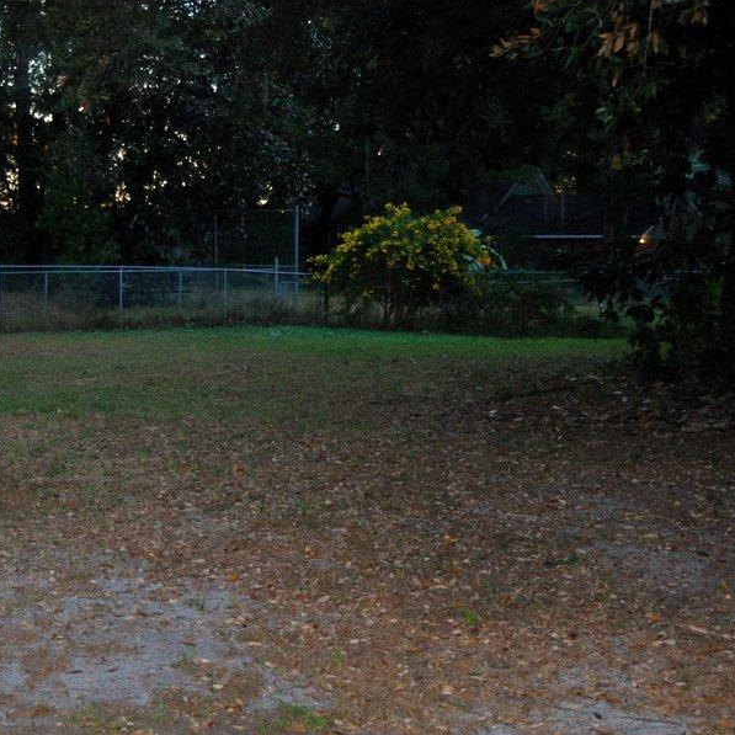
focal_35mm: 55
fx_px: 1315
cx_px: 233
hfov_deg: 30.9
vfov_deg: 31.2
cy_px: 380
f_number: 3.3
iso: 400
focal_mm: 25
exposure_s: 1/60
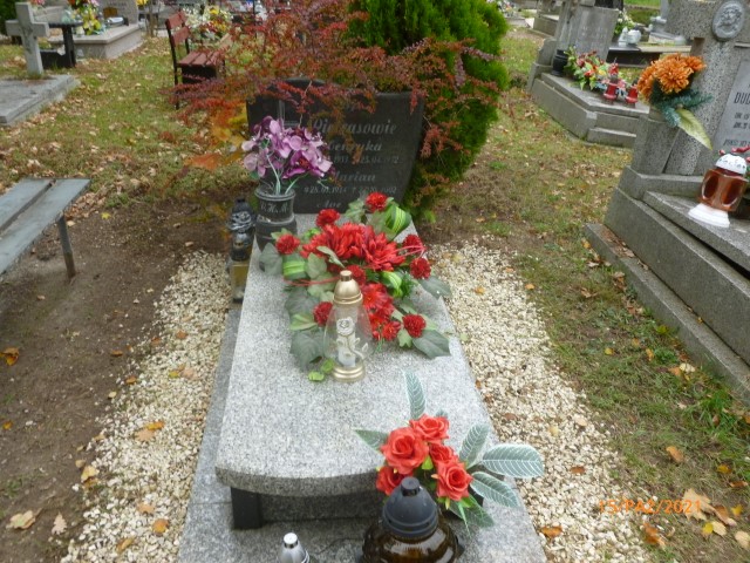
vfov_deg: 49.7
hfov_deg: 63.4
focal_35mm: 28
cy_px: 282
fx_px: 607
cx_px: 375
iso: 100
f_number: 3.3
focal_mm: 5
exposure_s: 1/80
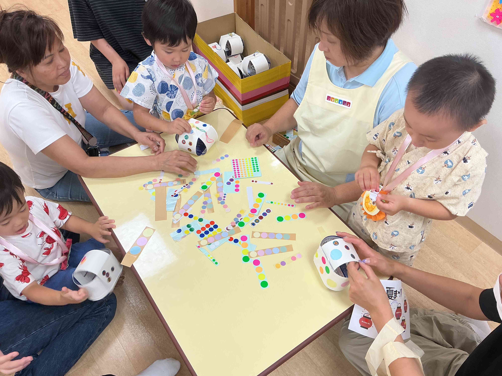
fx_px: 421
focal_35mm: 29
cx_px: 251
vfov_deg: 48.2
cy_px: 188
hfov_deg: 61.7
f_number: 1.8
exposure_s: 1/100
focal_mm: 3
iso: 25
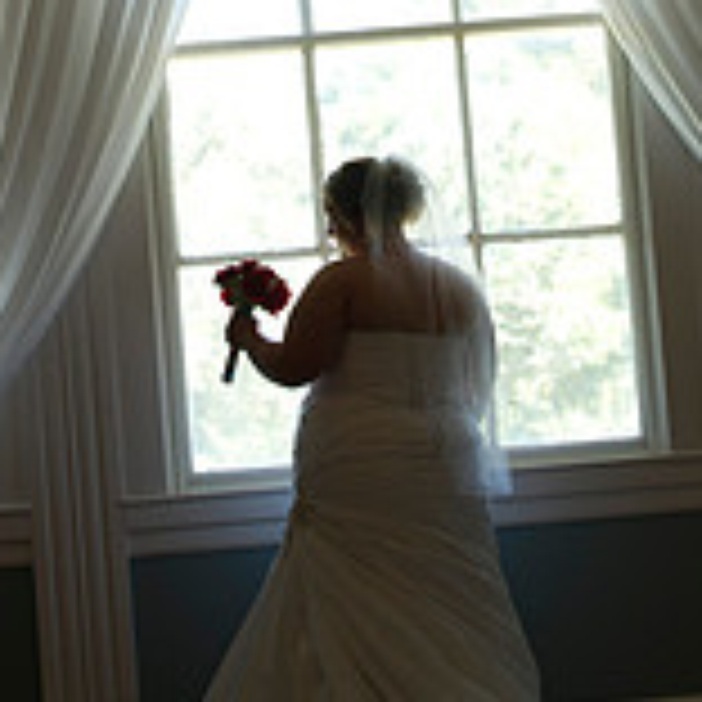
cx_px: 344
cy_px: -50
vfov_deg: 8.3
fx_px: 4818
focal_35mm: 210
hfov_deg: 8.3
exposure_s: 1/80
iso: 400
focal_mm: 86
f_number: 3.2
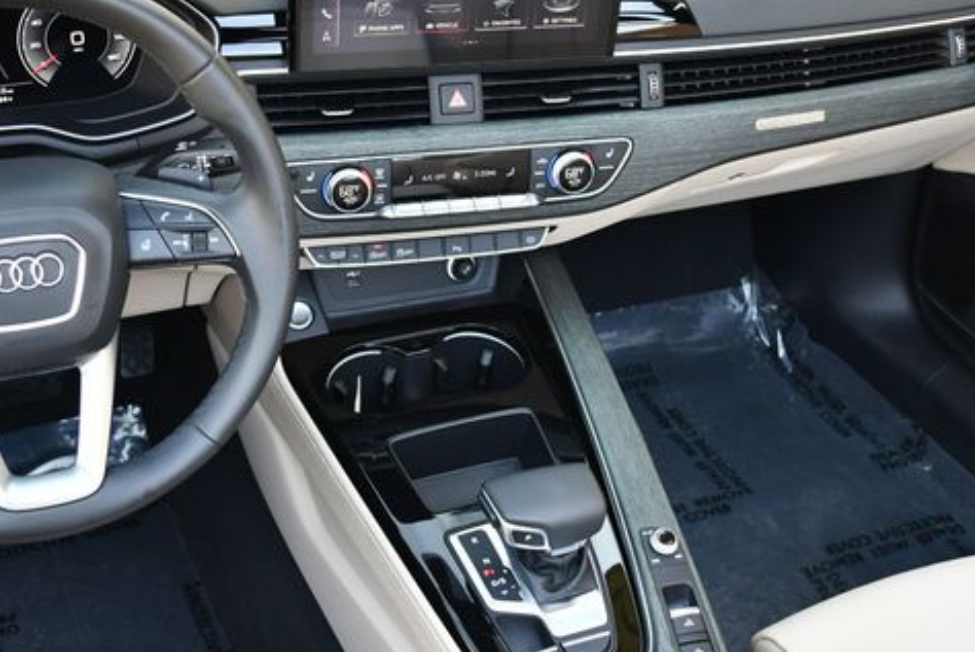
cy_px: 292
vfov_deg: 25.1
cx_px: 420
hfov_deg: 36.8
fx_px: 1464
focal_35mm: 54
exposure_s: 1/250
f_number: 3.8
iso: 800
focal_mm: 20
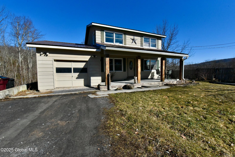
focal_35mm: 14
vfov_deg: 81.2
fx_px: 91
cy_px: 78
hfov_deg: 104.2
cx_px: 118
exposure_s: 1/4000
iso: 4000
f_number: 16
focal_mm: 14
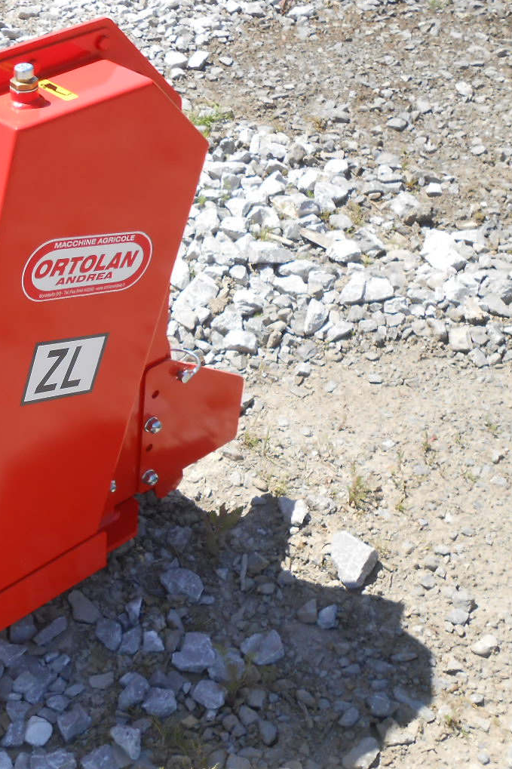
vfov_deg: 40.3
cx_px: -41
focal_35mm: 49
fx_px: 1046
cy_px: 365
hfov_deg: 25.6
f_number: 3.8
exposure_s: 1/400
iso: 80
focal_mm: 5.3
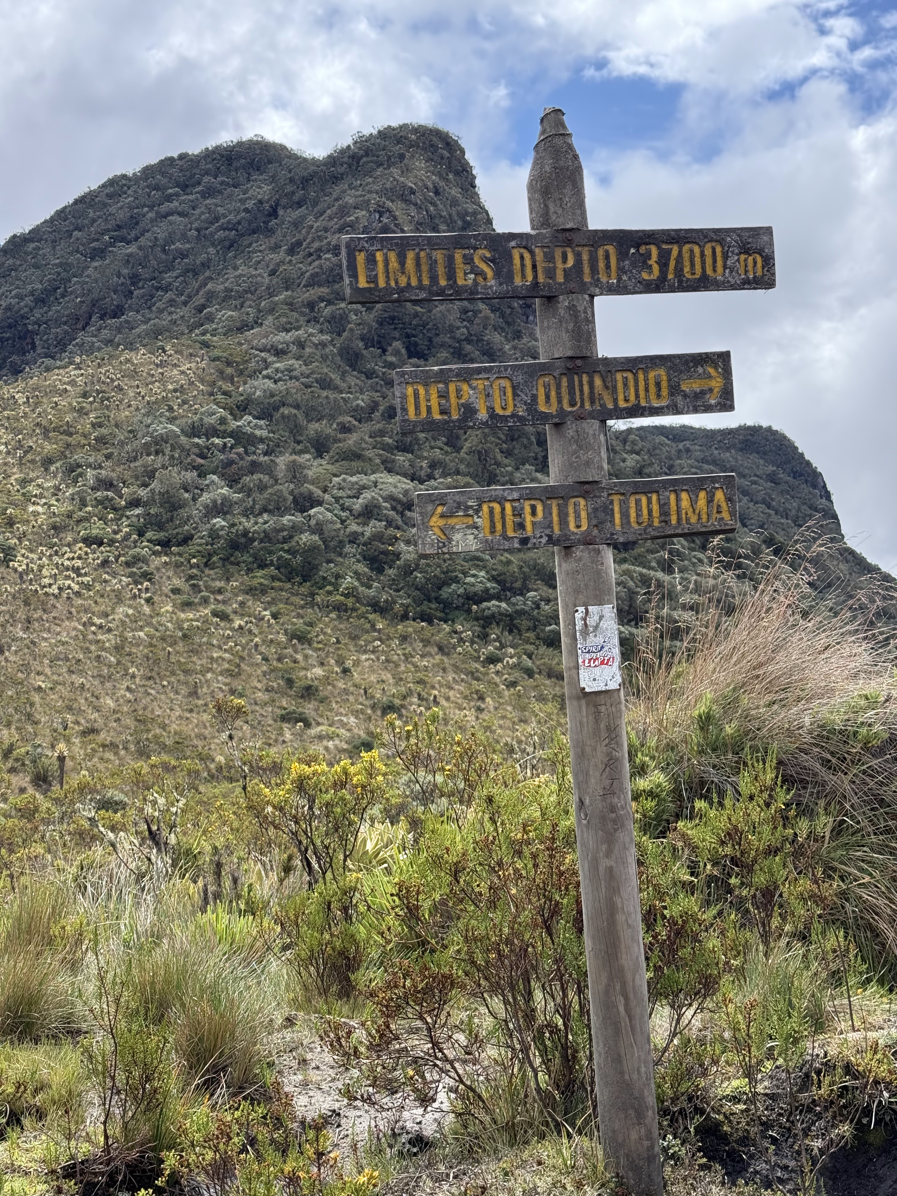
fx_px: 1658
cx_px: 448
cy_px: 598
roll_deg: -0.3
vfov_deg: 39.7
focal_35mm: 48
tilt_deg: -2.8
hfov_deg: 30.3
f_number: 1.78
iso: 80
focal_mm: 6.76
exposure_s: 1/1883
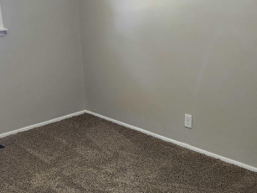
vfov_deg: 29.0
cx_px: 127
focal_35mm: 50
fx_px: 371
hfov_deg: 38.2
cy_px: 116
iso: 400
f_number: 1.8
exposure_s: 1/120
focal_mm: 5.4
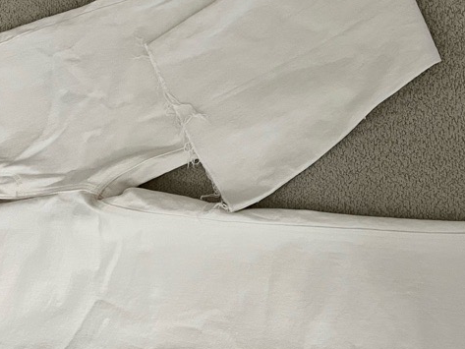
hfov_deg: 34.5
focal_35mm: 55
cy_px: 93
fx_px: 739
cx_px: 325
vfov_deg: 26.3
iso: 400
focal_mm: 5.1
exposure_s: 1/50
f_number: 1.6
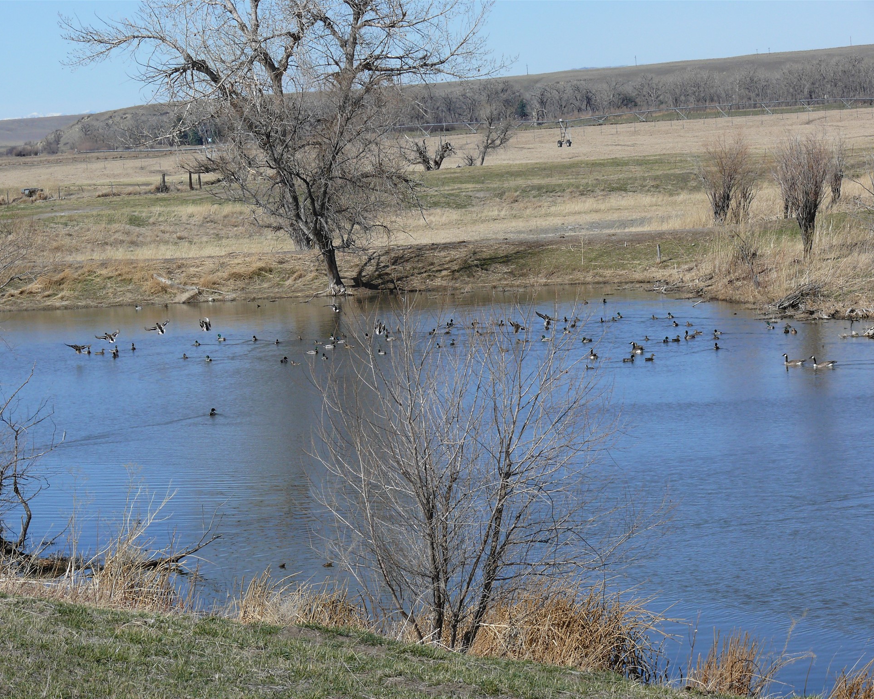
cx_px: 407
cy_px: 350
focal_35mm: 141
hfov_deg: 13.7
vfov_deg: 10.9
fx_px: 3647
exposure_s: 1/400
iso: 100
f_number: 7.1
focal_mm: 28.5
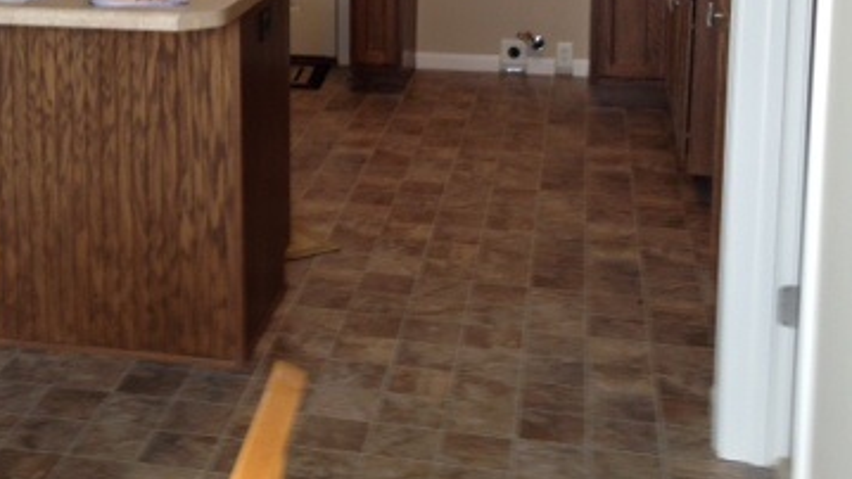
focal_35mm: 68
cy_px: -31
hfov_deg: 30.5
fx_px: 1536
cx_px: 211
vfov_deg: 17.2
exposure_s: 1/40
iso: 50
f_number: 2.4
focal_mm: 4.28
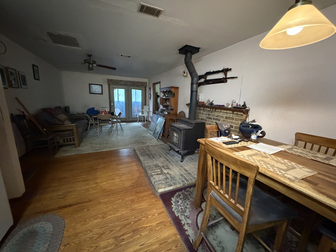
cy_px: 126
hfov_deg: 102.1
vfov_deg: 85.7
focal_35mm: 14
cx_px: 168
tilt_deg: -12.2
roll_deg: -2.6
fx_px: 136
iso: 1250
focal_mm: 2.22
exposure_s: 1/40
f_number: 2.2
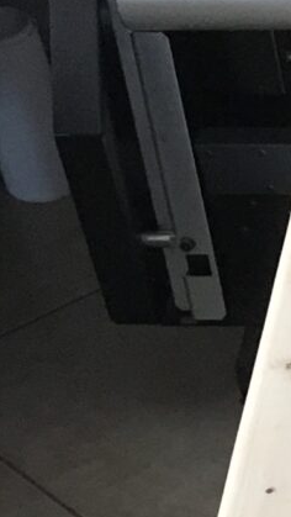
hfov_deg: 5.6
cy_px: 1138
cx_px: 1102
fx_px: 2645
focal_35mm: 193
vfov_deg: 10.1
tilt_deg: -50.1
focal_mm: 4.15
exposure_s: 1/15
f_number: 2.2
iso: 50
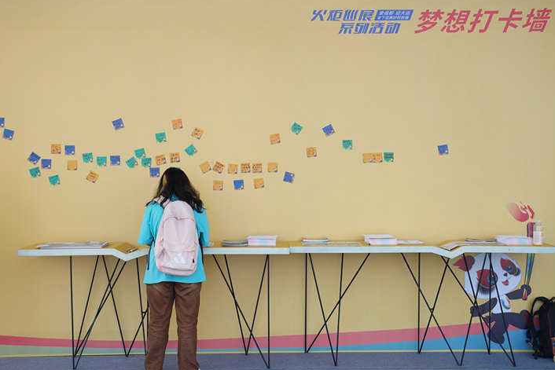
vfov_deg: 26.5
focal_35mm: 51
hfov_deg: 38.9
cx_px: 269
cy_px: 179
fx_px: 786
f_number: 4
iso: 160
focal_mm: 48
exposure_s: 1/400
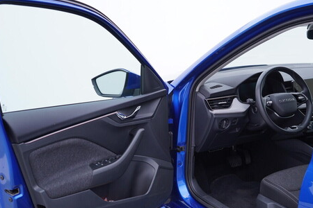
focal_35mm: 44
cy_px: 123
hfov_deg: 44.4
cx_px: 176
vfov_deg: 30.4
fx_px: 383
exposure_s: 1/50
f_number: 3.2
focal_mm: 24
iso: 125
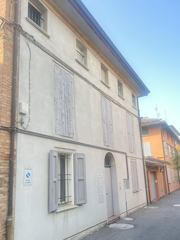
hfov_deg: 48.2
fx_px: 201
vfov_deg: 61.5
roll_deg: +2.1
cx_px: 88
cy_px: 133
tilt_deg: +13.2
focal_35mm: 29
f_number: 1.5
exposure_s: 1/209
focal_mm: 5.7
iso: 50
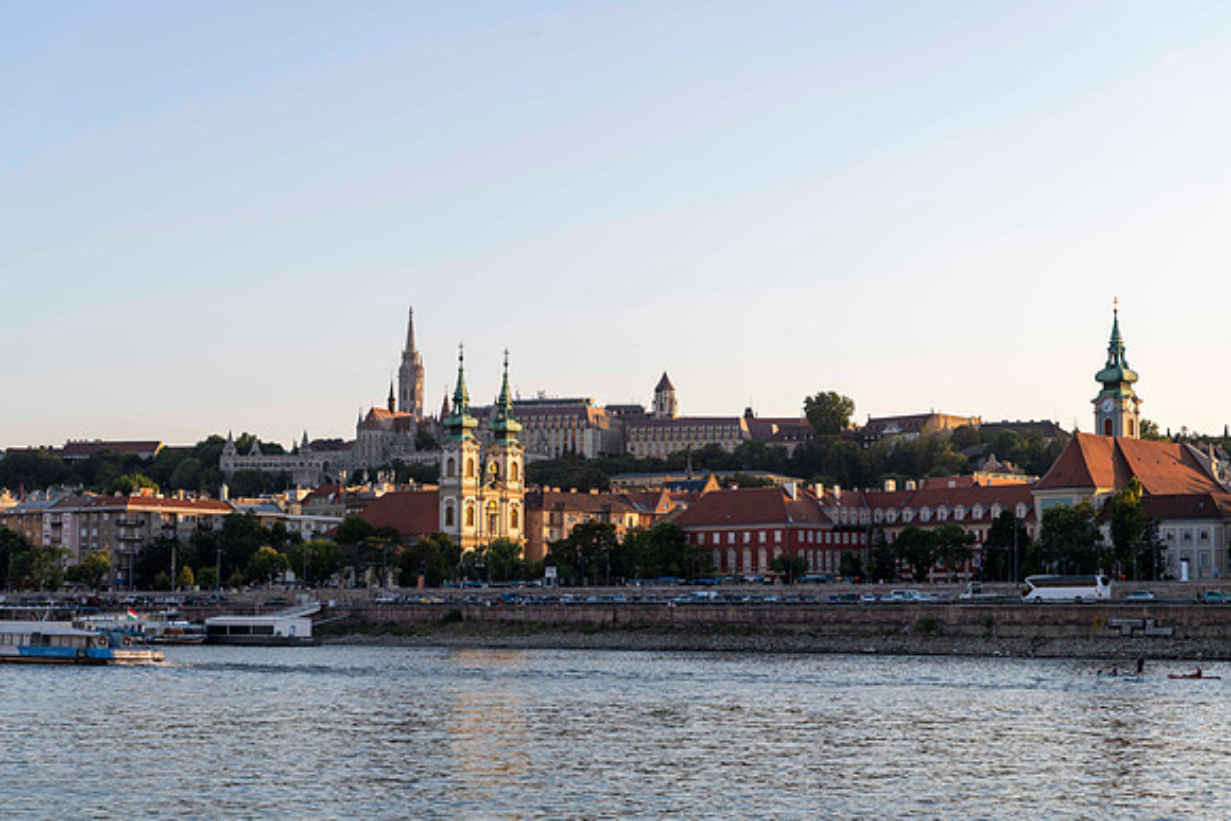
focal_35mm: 69
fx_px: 2362
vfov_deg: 19.7
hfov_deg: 29.2
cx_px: 616
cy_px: 410
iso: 64
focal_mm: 68
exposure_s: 1/320
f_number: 5
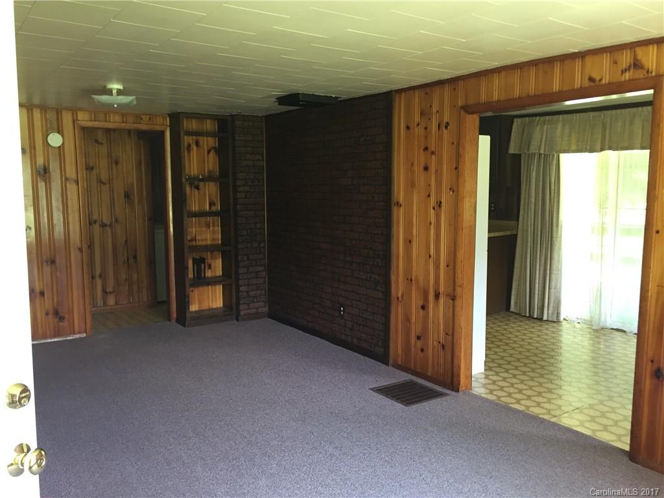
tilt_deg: -6.5
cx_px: 332
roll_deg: -1.2
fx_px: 556
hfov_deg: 61.7
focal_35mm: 29
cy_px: 249
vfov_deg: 48.2
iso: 100
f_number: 2.2
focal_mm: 4.15
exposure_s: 1/30
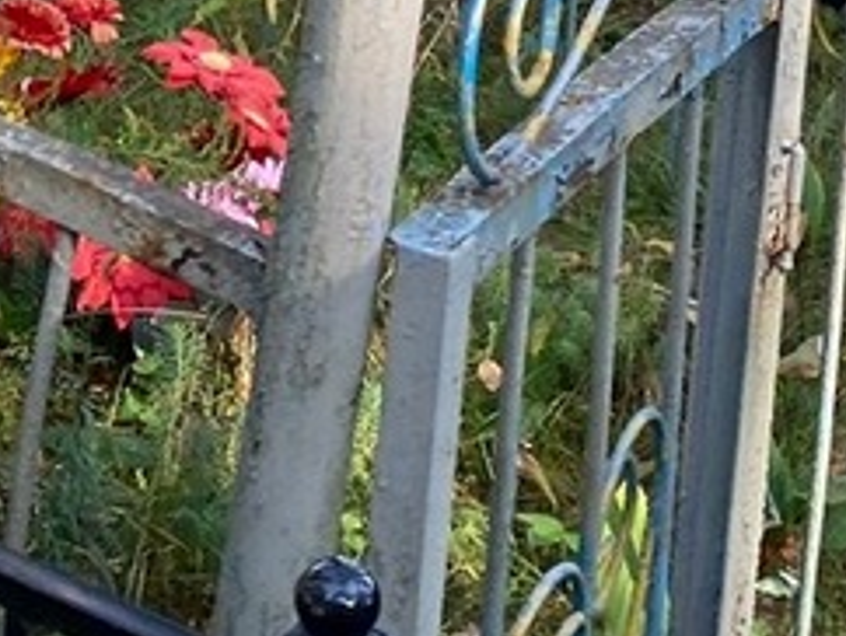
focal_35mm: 110
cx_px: 122
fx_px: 2691
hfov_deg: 17.7
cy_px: -531
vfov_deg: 12.3
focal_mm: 4.25
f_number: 1.8
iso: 32
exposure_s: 1/122
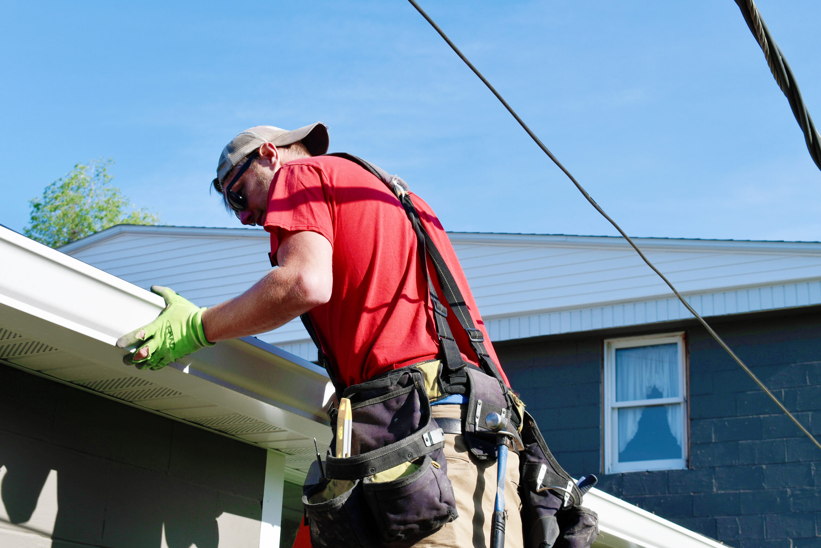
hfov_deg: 41.1
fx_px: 1095
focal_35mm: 48
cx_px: 410
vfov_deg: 28.1
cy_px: 274
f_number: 10
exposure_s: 1/400
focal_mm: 32
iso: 100
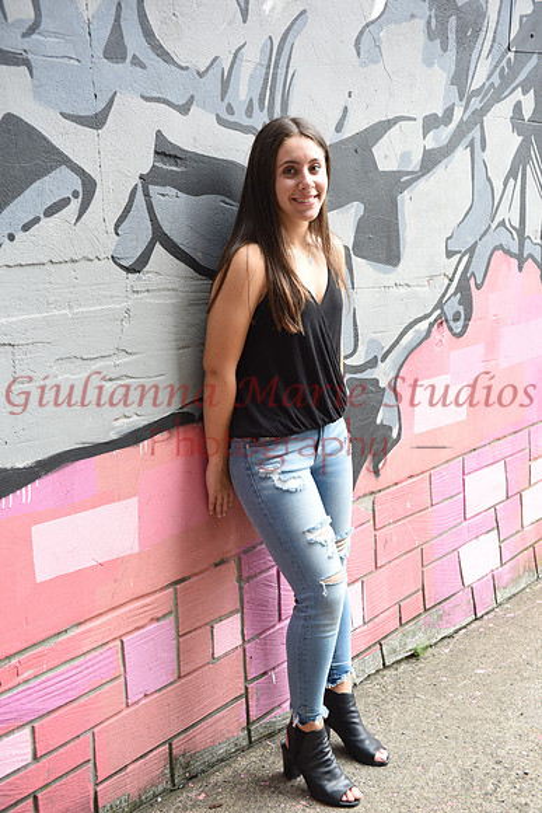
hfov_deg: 28.1
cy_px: 406
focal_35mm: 48
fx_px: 1083
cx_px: 271
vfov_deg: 41.1
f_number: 5
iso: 500
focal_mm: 48
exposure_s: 1/160
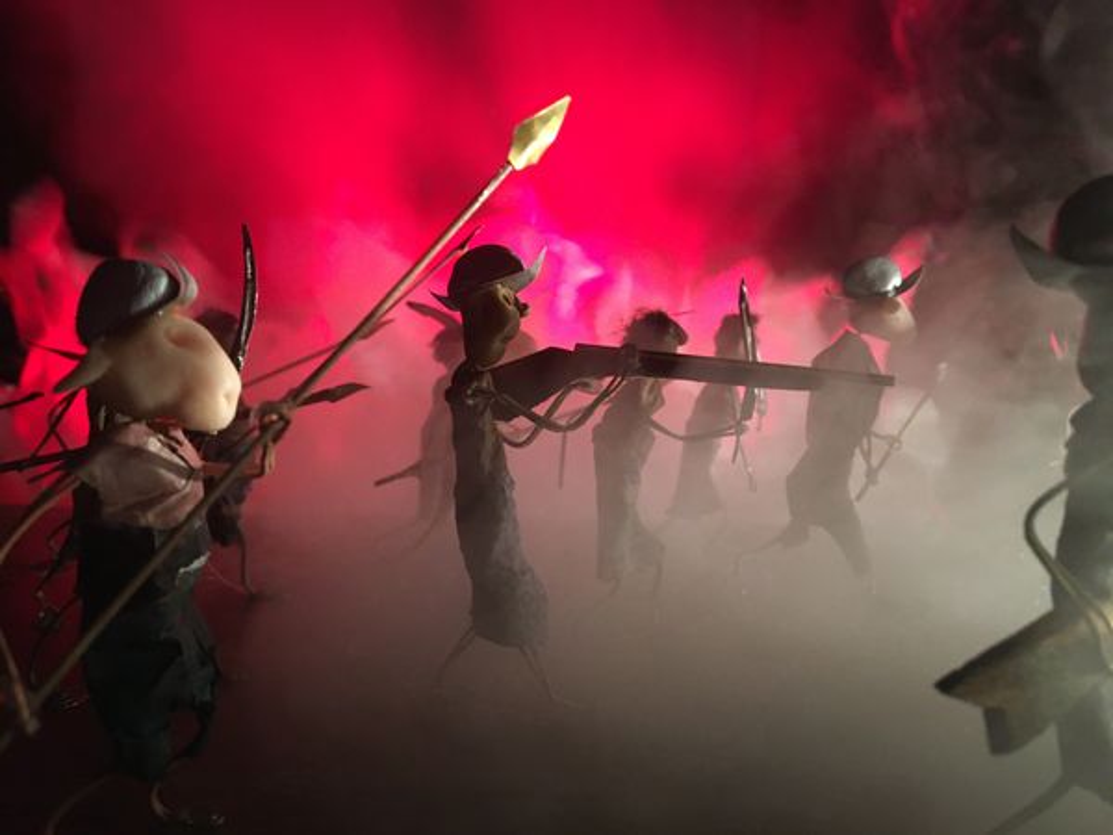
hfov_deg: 61.7
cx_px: 556
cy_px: 418
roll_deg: +0.4
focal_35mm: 29
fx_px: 932
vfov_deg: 48.2
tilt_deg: -6.0
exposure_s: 1/33
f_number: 2.2
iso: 250
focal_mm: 4.15
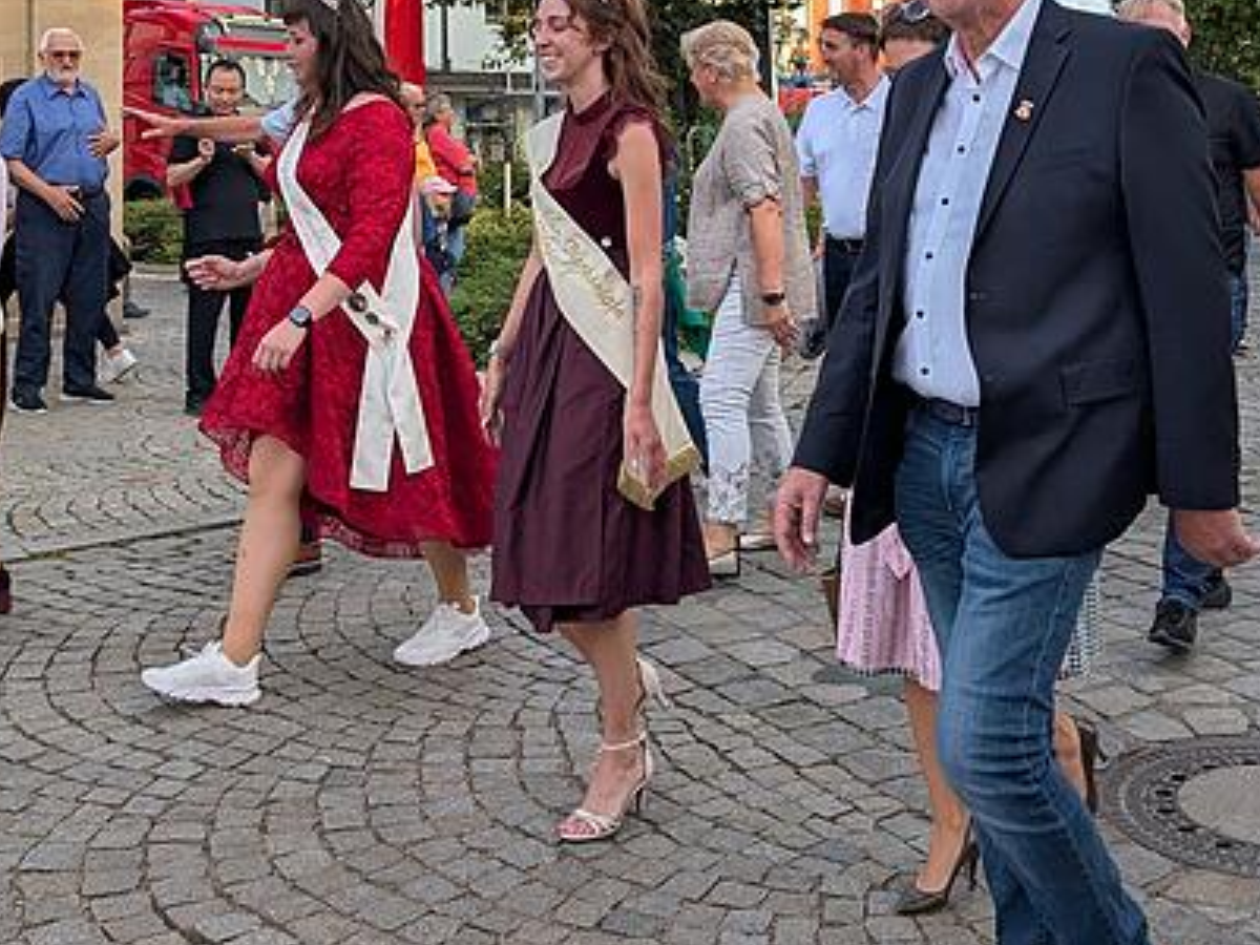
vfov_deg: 29.1
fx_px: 1747
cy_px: 94
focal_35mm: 48
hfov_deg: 39.4
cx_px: 778
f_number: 1.68
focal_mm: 6.9
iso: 21
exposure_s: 1/315
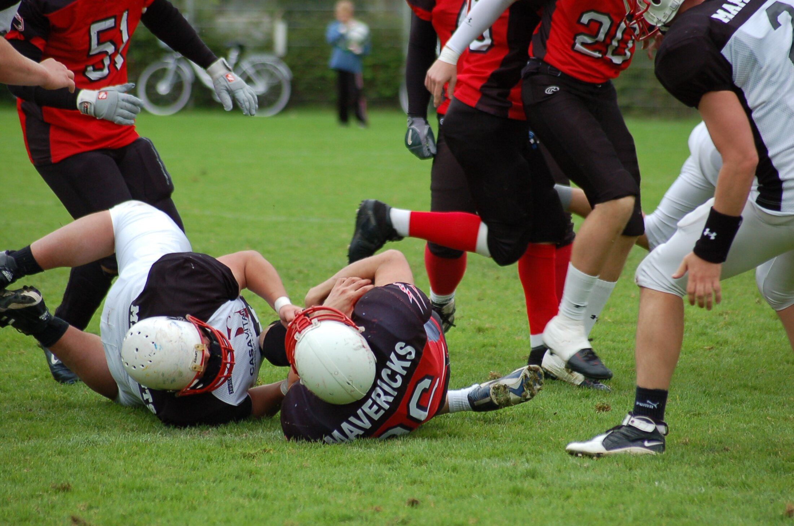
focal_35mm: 292
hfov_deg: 7.1
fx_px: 6439
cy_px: 263
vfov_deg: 4.7
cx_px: 397
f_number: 5
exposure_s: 1/500
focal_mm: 195
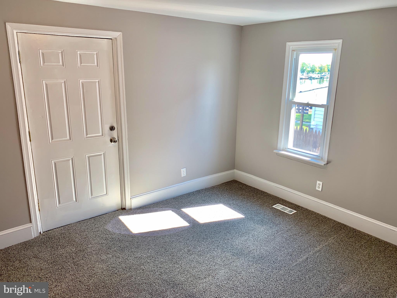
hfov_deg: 67.3
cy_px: 149
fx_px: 298
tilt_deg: -12.9
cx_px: 198
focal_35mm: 26
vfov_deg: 53.1
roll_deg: +0.3
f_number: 1.8
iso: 50
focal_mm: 4.25
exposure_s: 1/120
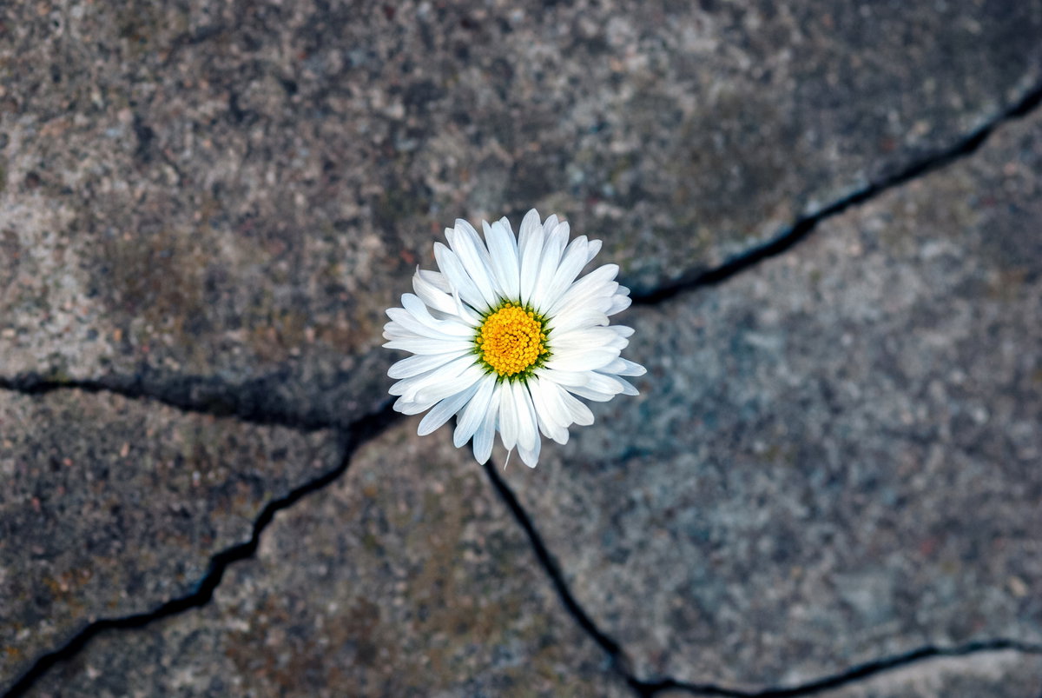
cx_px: 521
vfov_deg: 8.7
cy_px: 349
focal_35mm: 158
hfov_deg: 13.0
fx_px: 4564
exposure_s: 1/60
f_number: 5.6
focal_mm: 105
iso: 100
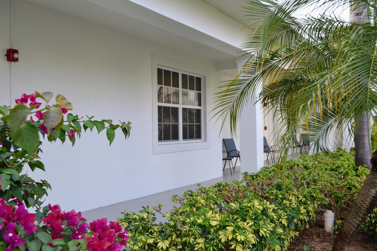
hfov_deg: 53.1
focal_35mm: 36
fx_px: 377
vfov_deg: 36.9
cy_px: 126
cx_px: 188
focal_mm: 24
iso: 400
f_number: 5.6
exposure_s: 1/125
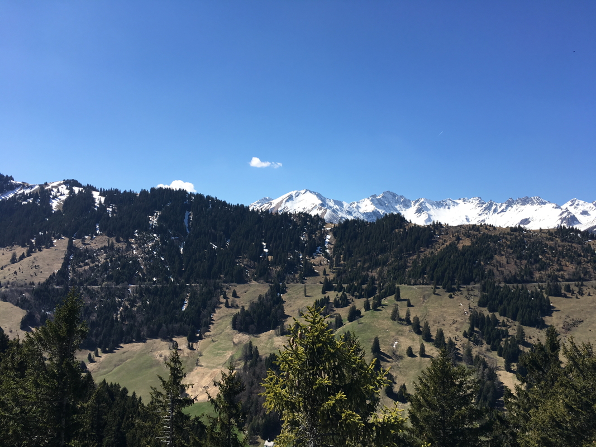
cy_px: 224
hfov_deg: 61.7
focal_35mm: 29
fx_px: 499
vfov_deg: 48.2
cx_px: 298
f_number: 2.2
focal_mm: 4.15
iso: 25
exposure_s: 1/1672
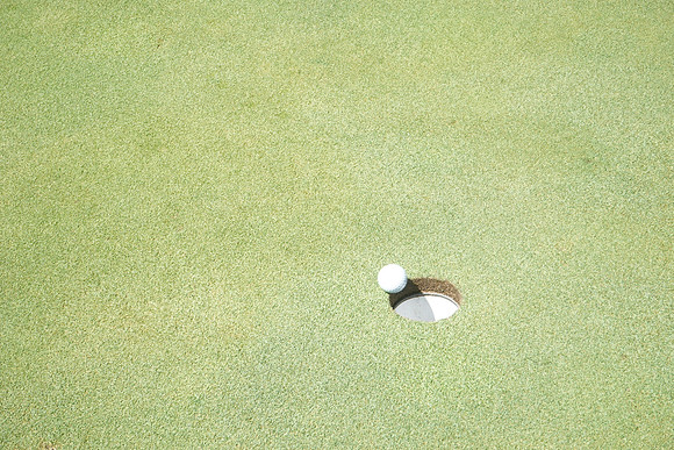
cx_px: 337
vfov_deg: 19.5
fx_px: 1311
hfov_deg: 28.8
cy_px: 225
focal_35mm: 70
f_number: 18
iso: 800
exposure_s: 1/200
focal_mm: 70
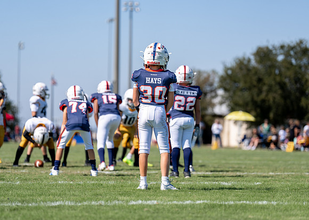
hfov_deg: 13.0
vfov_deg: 9.3
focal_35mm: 155
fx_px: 1361
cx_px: 155
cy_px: 116
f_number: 2.8
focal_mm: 136
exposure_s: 1/2500
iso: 100
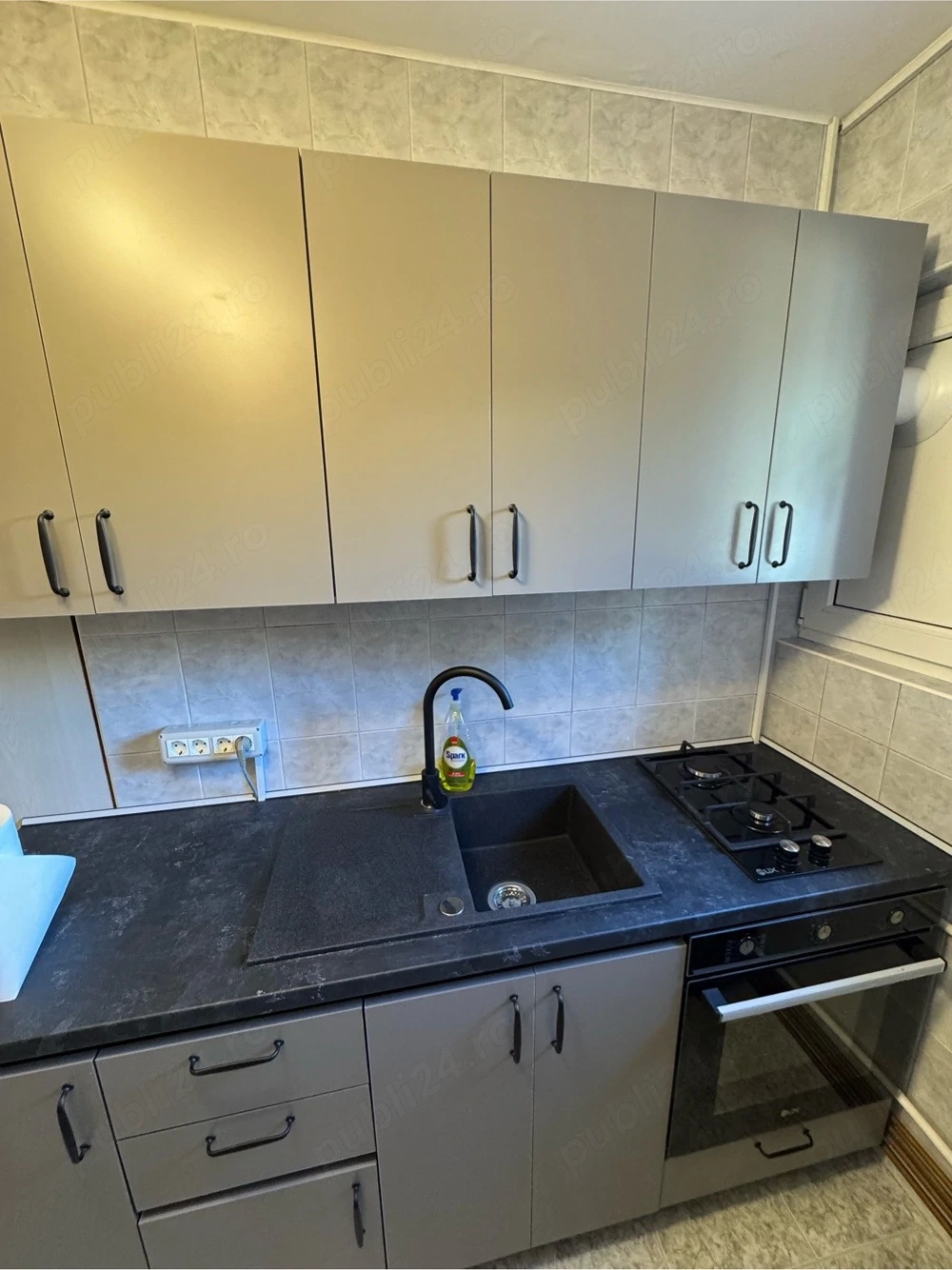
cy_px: 635
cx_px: 476
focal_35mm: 14
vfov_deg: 102.1
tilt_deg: -13.7
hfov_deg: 85.7
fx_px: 514
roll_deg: +0.8
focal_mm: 2.22
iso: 400
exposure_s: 1/50
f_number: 2.2
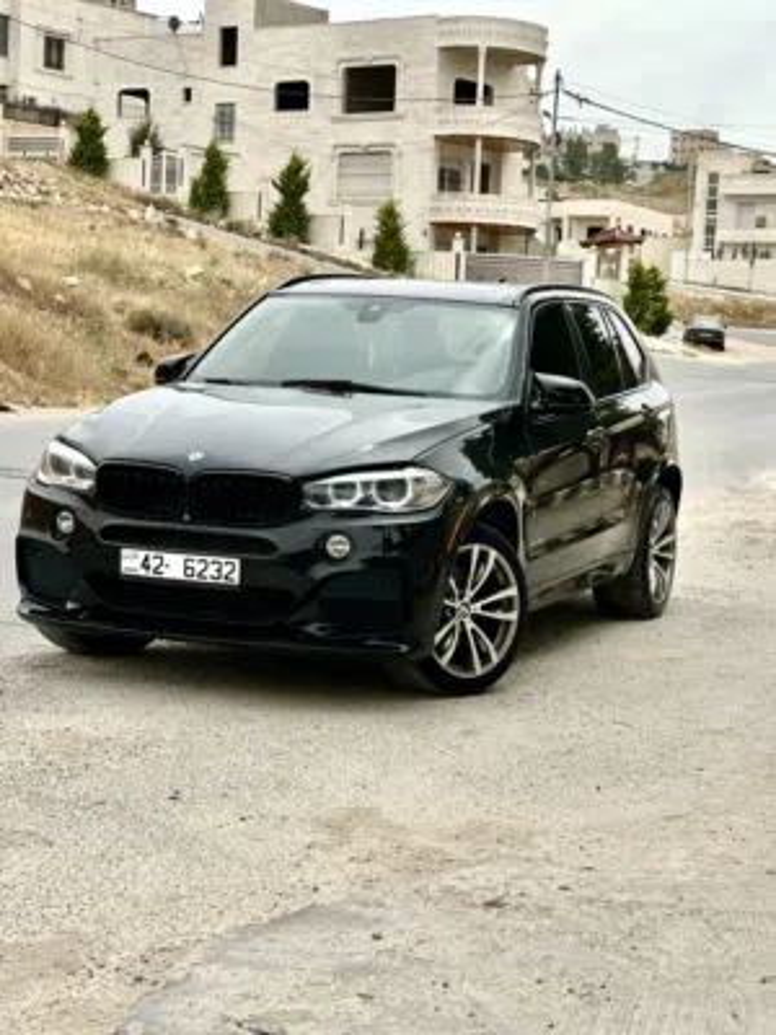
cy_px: 518
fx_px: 2302
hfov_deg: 19.1
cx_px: 388
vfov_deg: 25.3
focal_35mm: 77
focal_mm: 9
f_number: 2.8
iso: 32
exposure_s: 1/786
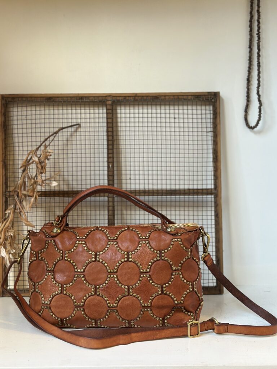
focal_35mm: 48
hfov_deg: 30.3
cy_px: 184
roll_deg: -0.1
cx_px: 138
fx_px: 512
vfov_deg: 39.7
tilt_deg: -3.5
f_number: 1.78
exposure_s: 1/50
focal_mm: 6.86
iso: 200
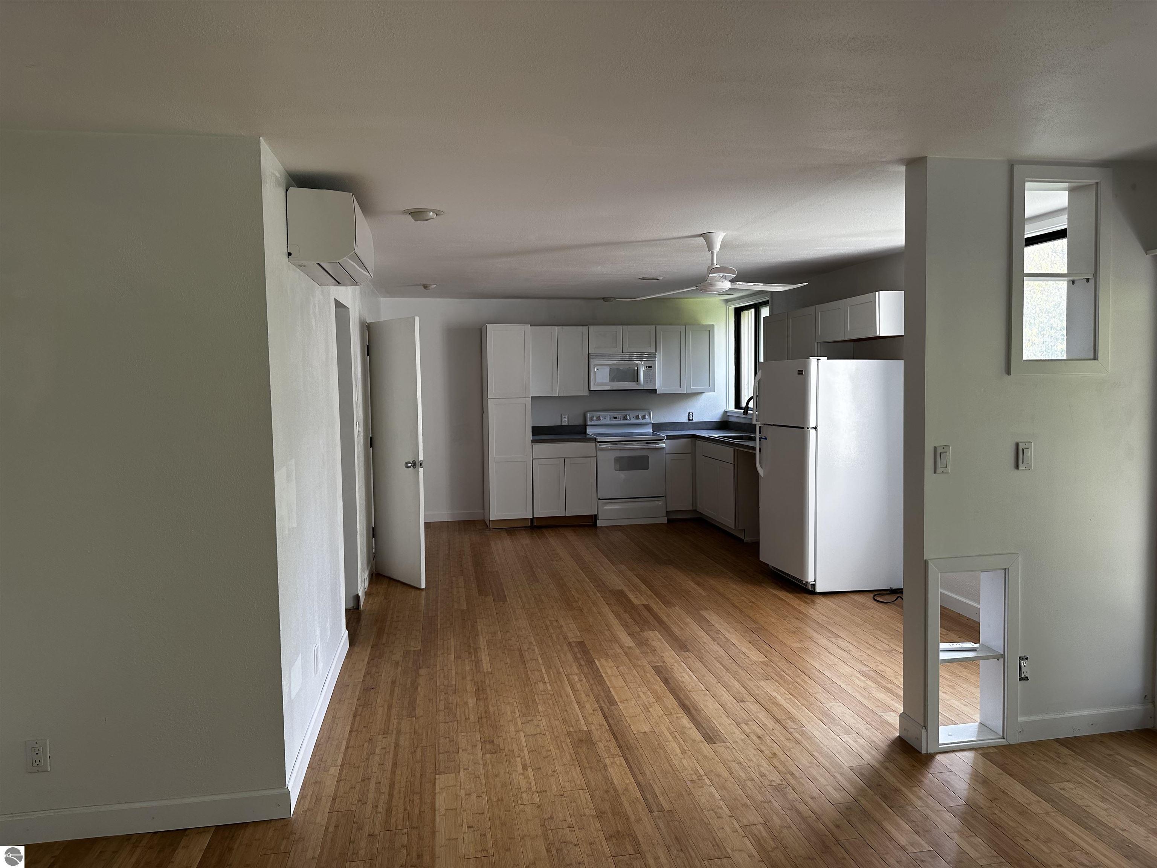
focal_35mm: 24
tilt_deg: -4.0
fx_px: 802
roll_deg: +0.3
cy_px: 434
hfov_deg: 71.6
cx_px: 578
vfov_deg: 56.8
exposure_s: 1/165
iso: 80
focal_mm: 6.86
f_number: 1.78
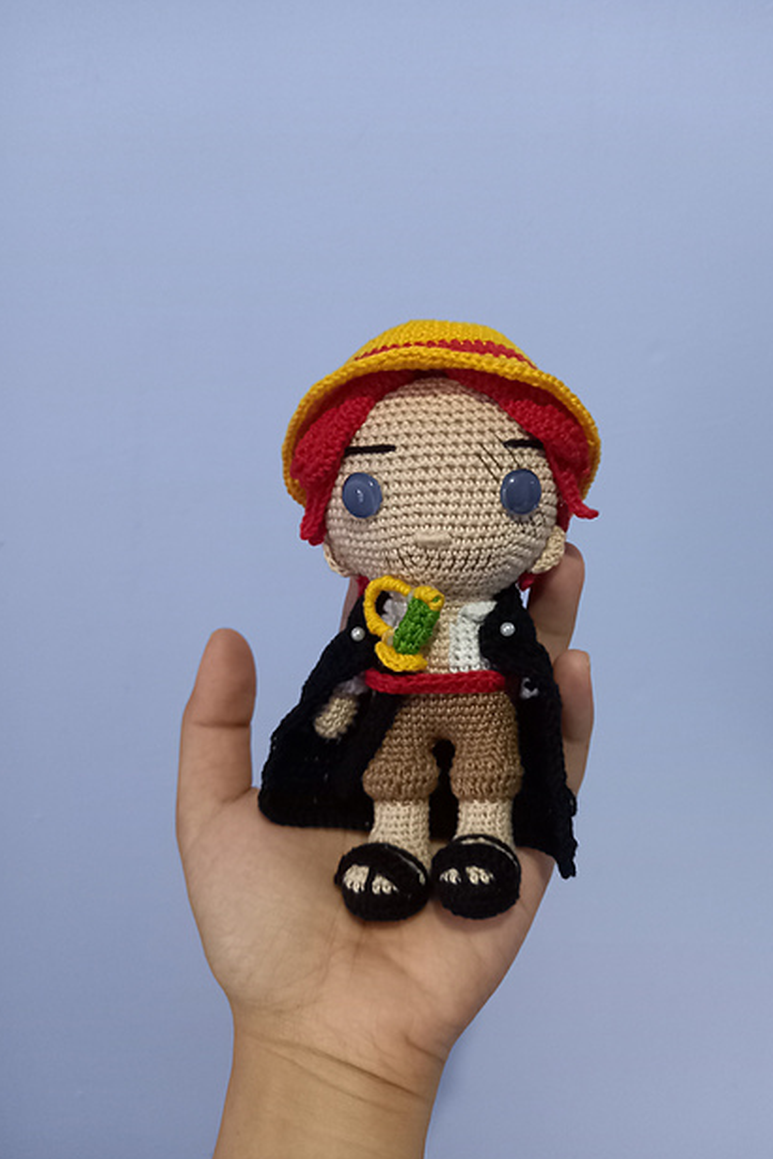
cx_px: 424
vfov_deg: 67.4
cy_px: 596
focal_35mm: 27
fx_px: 869
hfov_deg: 47.9
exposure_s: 1/24
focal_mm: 4.6
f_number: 2
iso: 400
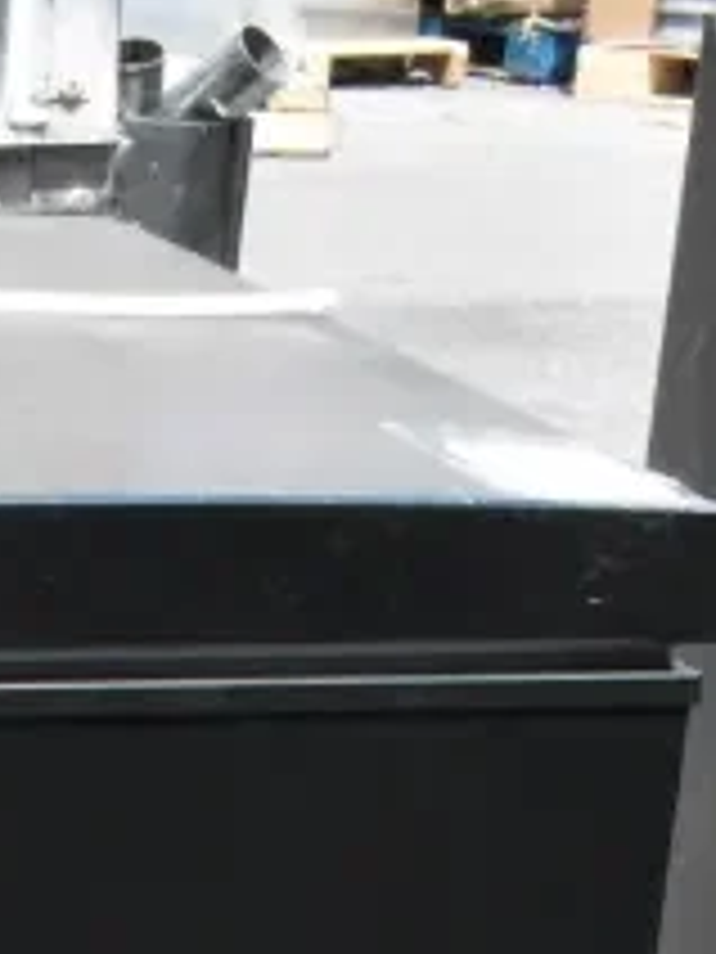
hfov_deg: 10.3
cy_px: 2005
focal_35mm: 137
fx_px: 3778
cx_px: -482
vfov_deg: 12.4
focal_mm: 22
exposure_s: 1/1250
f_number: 18
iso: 6400
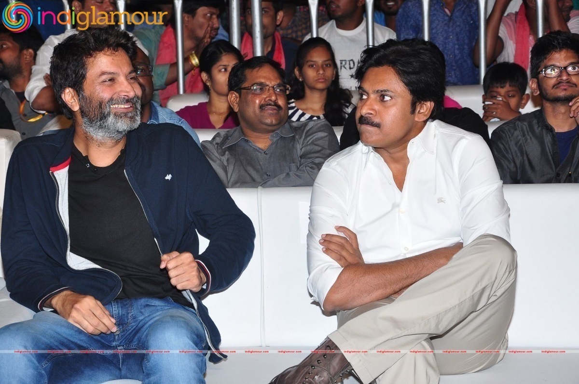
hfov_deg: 19.5
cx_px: 290
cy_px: 192
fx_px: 1687
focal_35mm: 105
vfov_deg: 13.0
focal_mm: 70
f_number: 8
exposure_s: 1/125
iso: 500
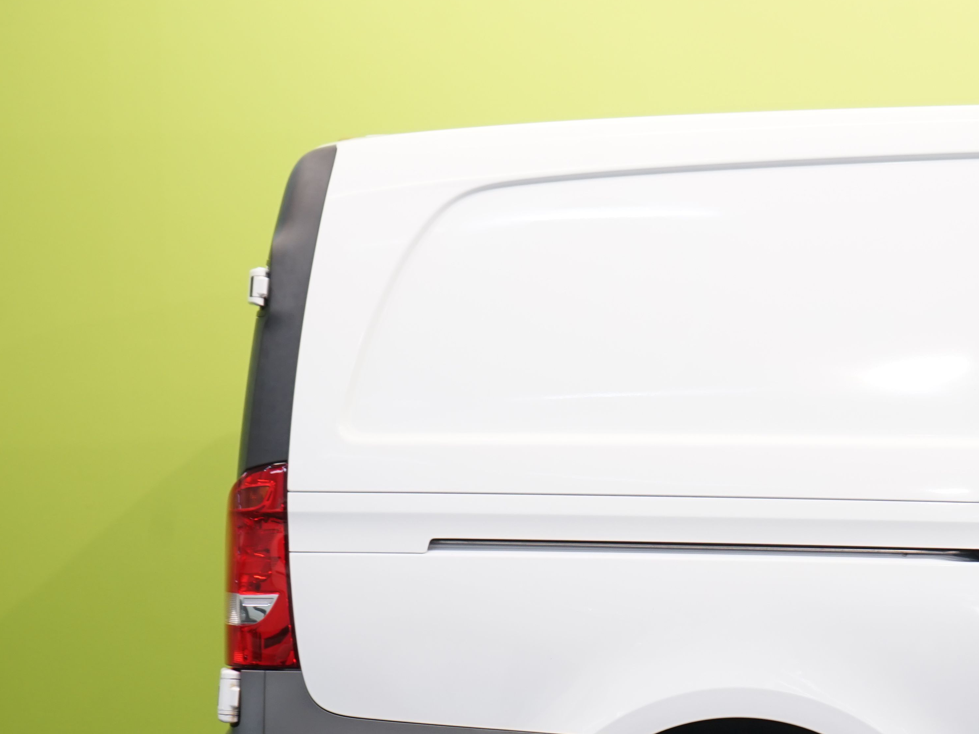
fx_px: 3790
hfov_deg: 14.6
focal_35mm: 134
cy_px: 618
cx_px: 786
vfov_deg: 11.0
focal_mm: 69
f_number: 5.6
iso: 400
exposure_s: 1/25
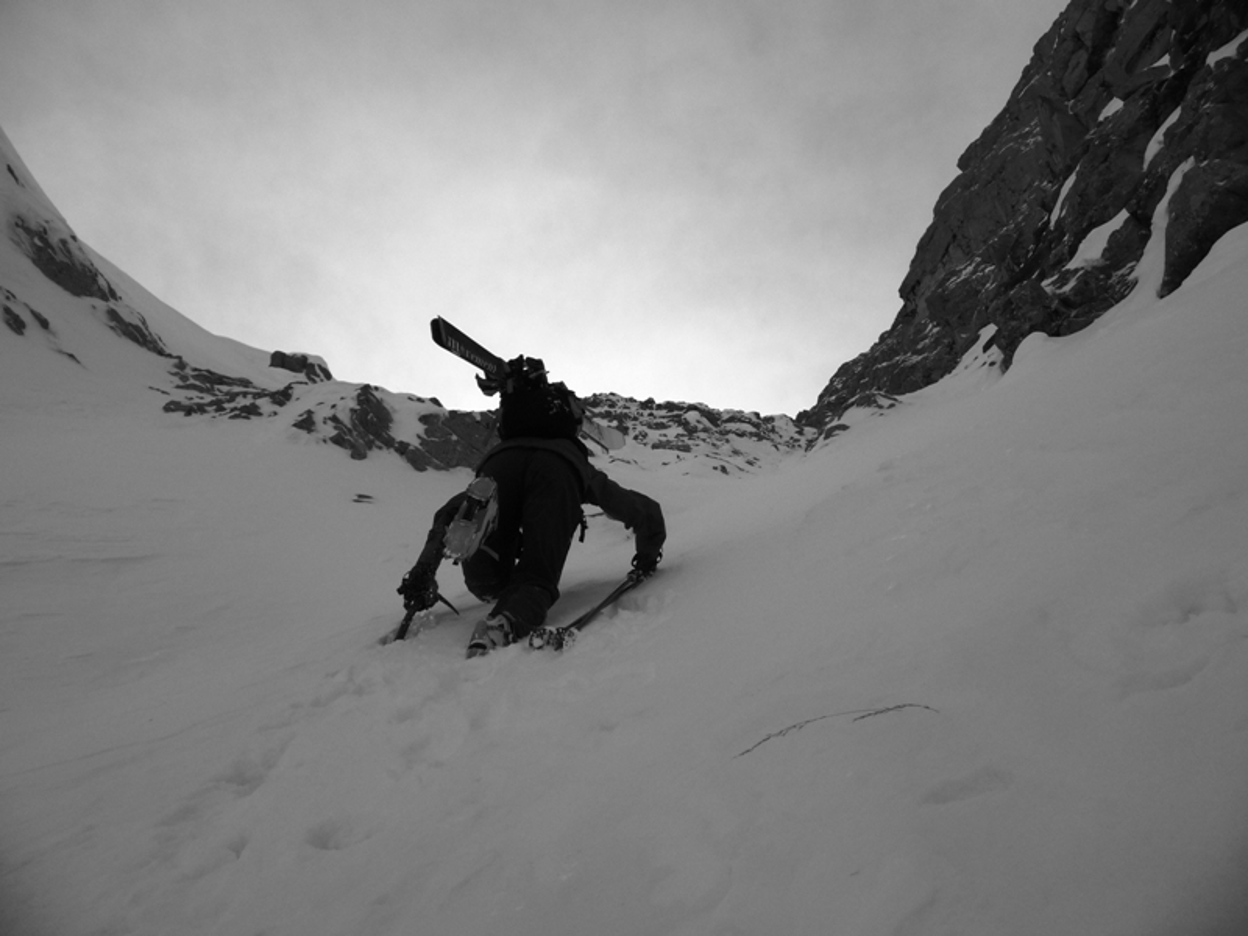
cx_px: 624
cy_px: 468
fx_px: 1009
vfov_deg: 49.7
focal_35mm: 28
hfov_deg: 63.4
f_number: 8
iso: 100
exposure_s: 1/640
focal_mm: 4.7
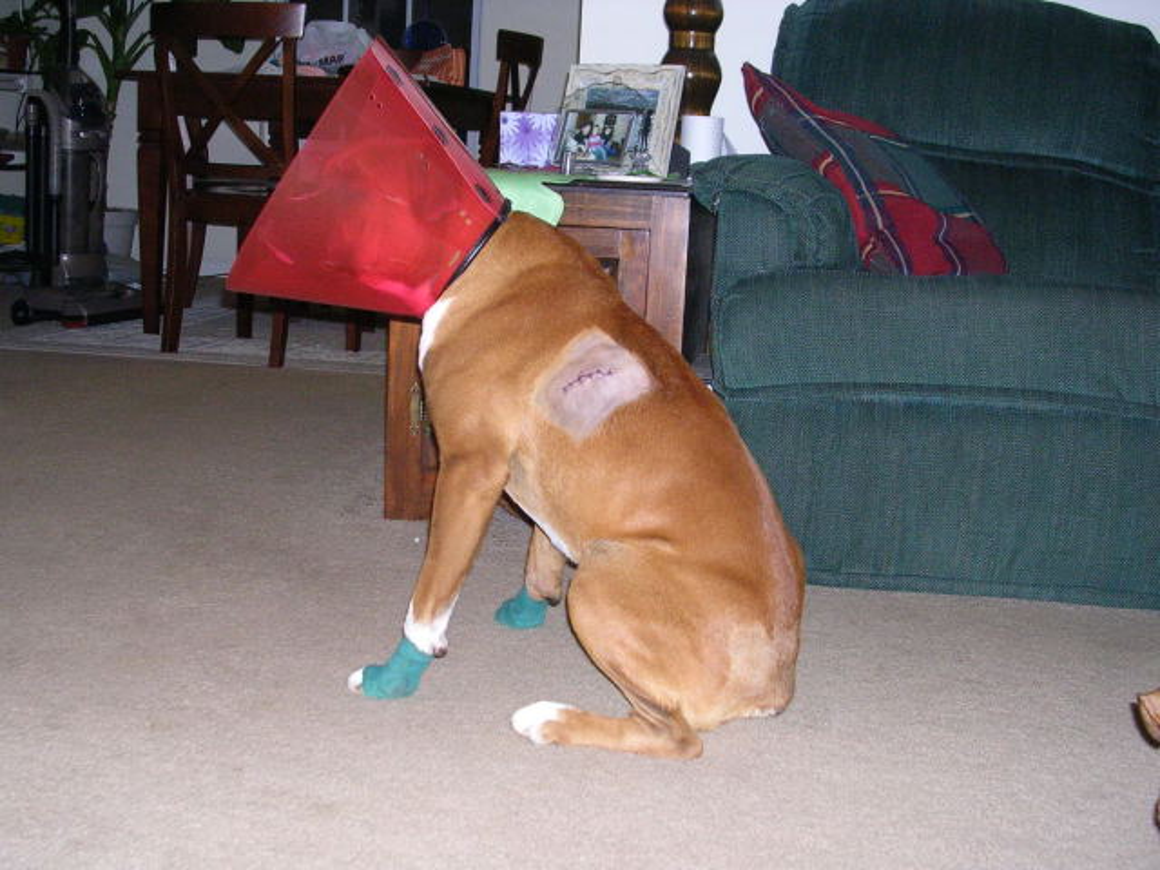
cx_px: 580
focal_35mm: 49
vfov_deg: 29.7
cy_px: 435
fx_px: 1642
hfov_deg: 38.9
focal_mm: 7.5
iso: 200
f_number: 3.1
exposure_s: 1/60.1
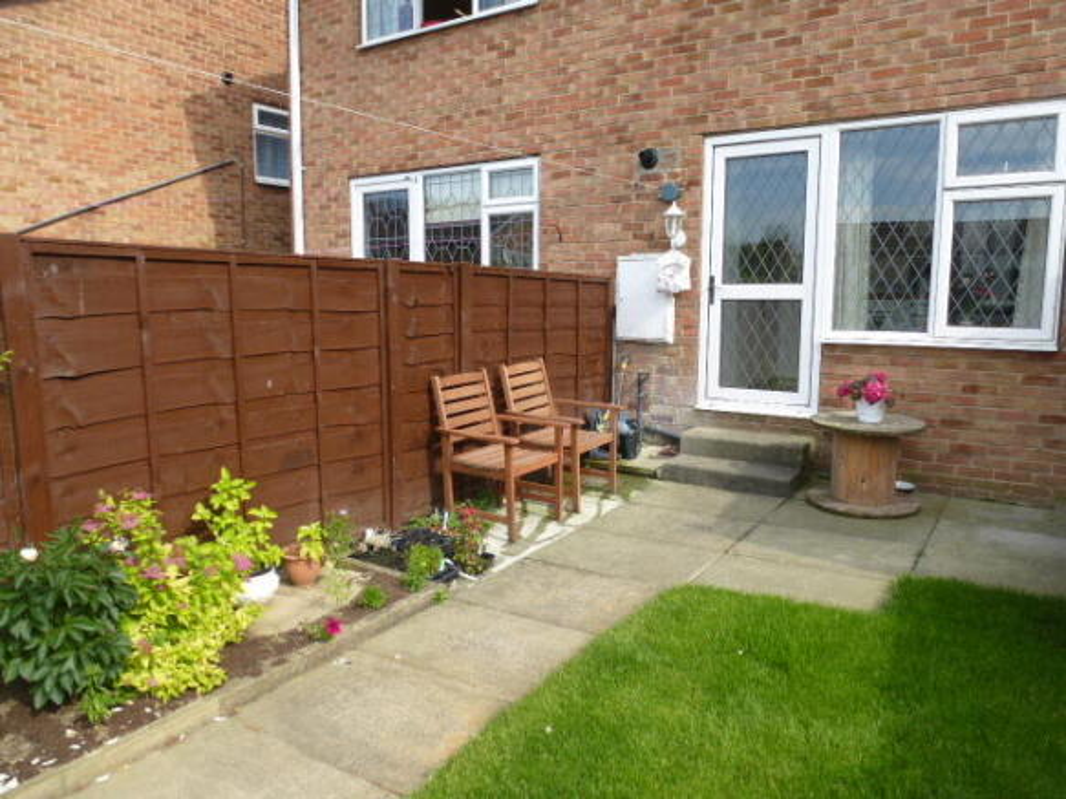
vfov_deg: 56.8
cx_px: 533
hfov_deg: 71.6
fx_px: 739
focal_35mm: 24
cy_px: 400
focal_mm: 4.3
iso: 100
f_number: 4
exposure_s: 1/250
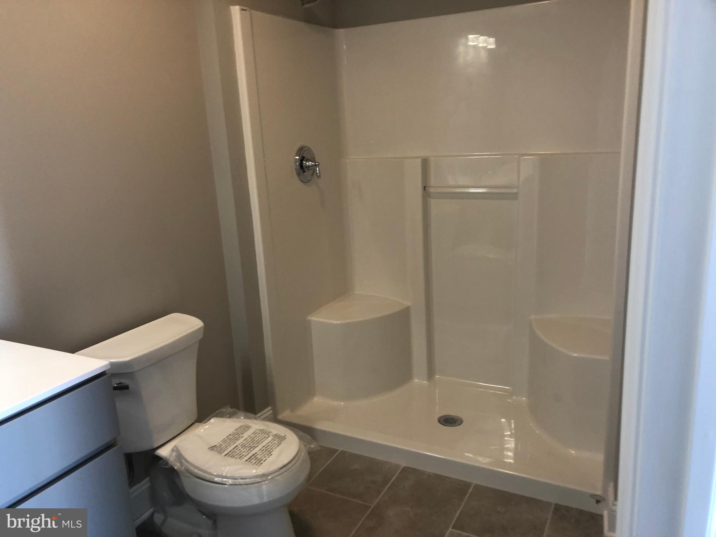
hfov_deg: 63.4
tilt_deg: -14.4
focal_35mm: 28
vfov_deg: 49.7
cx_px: 358
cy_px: 268
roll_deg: +3.8
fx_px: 579
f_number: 1.8
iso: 40
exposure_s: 1/24
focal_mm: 3.99
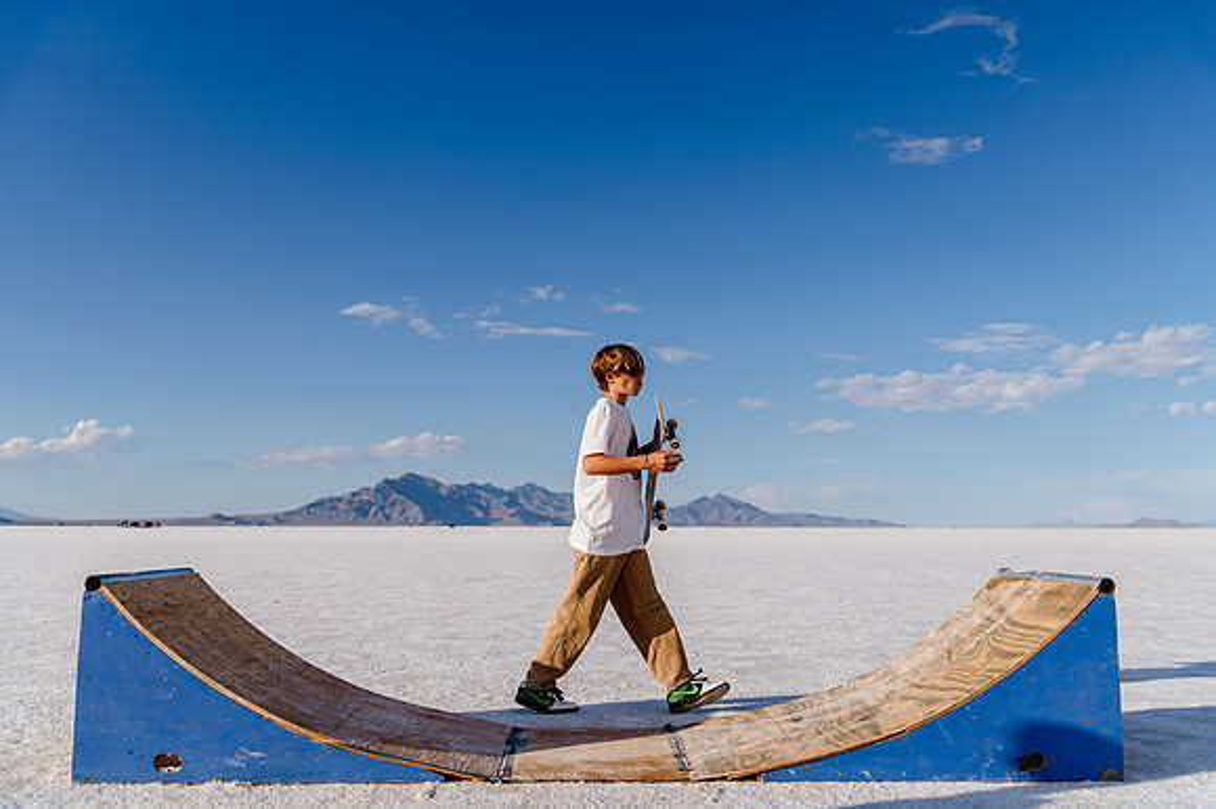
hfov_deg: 60.3
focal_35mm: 31
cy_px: 404
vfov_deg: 42.3
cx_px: 608
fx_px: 1046
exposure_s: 1/5000
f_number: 4
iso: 200
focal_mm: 31
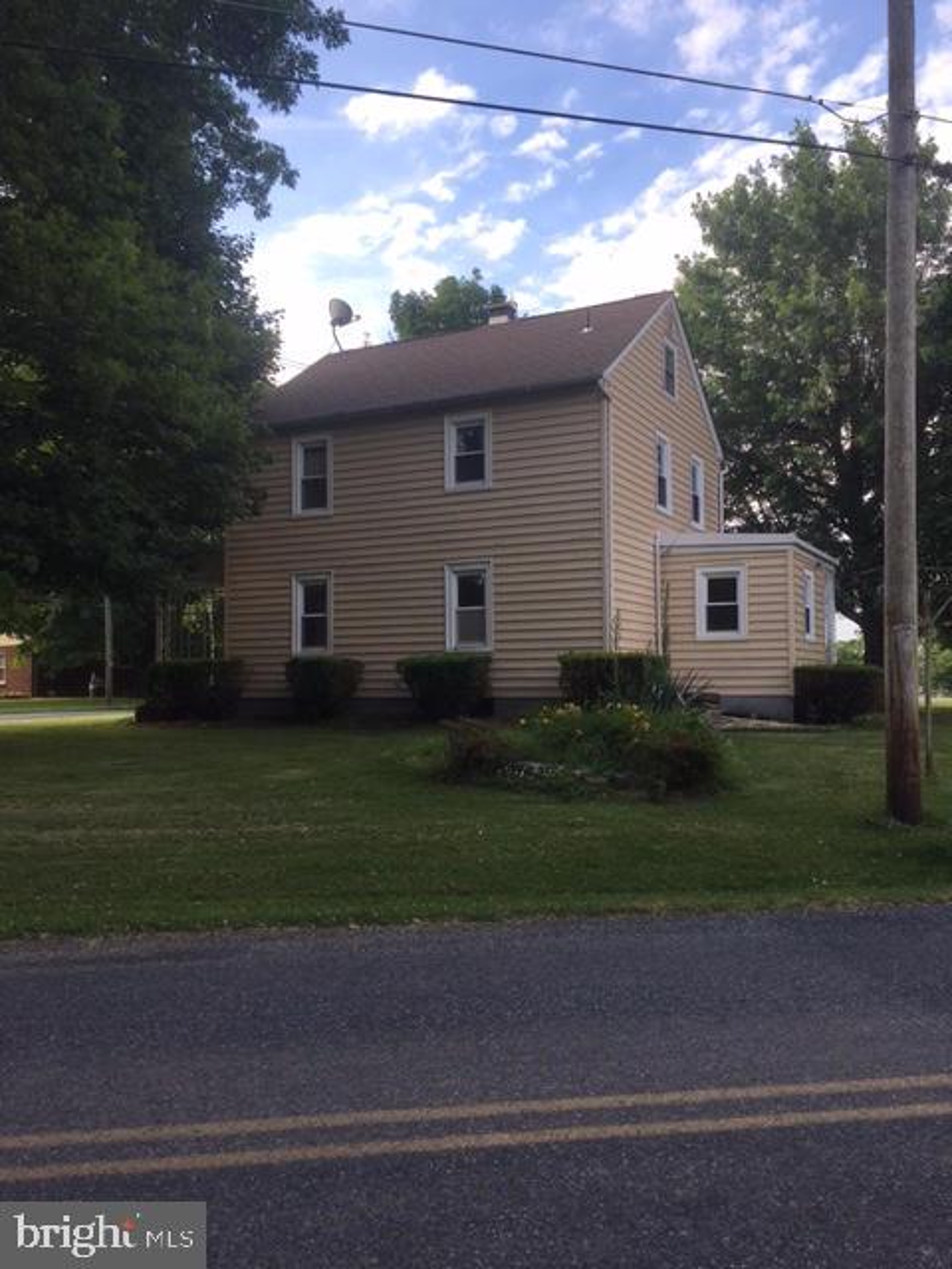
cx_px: 476
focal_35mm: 29
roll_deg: +1.0
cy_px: 634
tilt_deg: +2.0
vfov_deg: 61.7
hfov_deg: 48.2
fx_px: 1063
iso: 25
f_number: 2.2
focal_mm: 4.15
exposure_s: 1/487
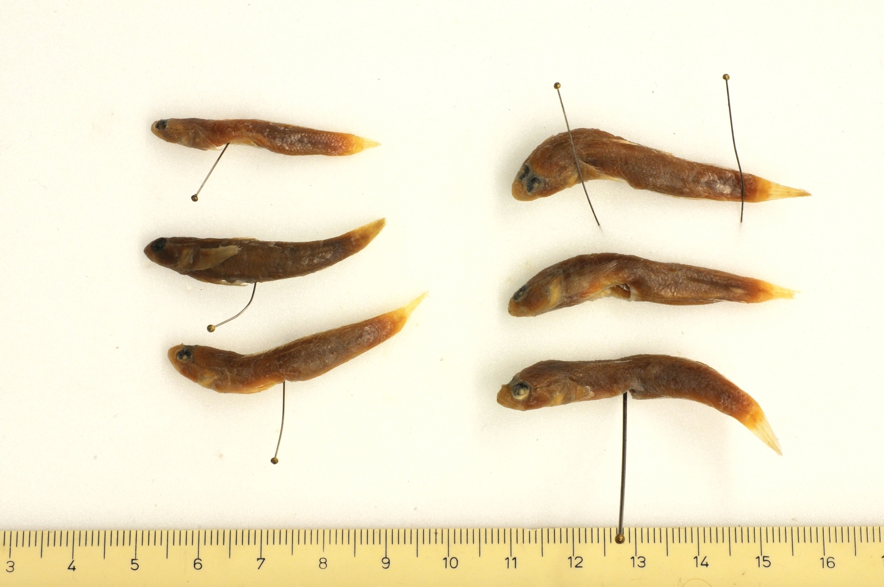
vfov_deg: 13.0
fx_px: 2575
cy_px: 294
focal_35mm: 105
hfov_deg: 19.5
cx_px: 442
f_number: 25
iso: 200
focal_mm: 70
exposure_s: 1/2
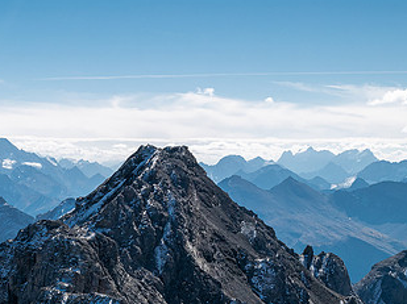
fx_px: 1104
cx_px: 91
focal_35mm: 94
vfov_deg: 15.5
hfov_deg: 20.7
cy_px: 261
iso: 200
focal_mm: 25
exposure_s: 1/640
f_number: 8
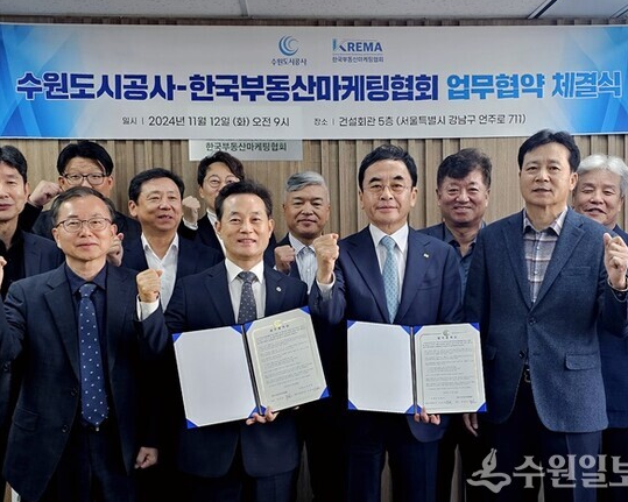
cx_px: 309
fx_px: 465
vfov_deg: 56.8
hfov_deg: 68.1
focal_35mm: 25
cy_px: 249
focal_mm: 6.3
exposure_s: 1/120
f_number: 1.7
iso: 160
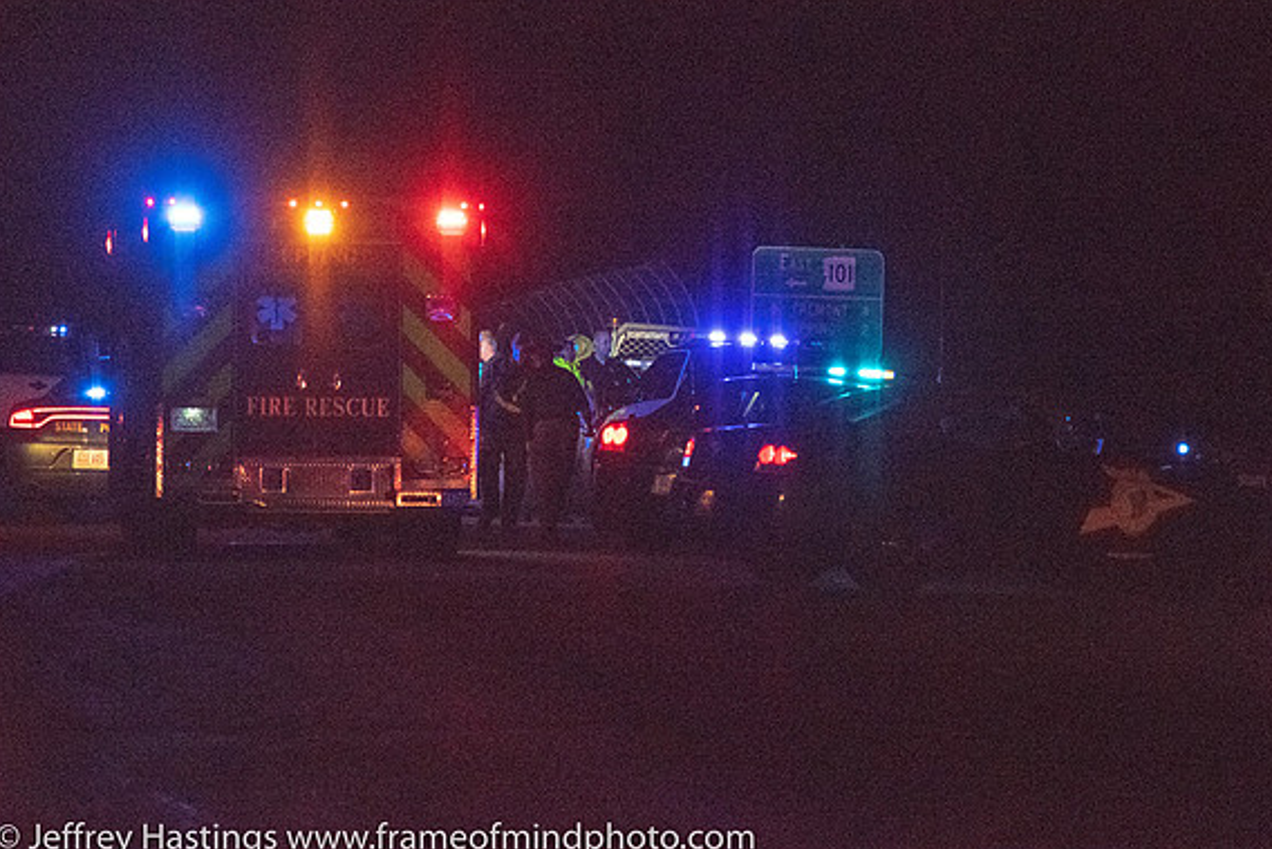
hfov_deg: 7.7
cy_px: 424
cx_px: 645
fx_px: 9471
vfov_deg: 5.1
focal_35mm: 268
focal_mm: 175
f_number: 5.3
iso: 16000
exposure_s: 1/3200
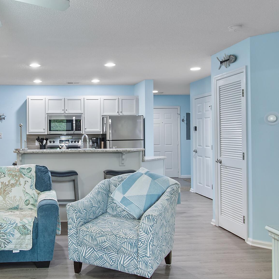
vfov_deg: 49.7
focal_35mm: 33
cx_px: 69
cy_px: 133
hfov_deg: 47.8
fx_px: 301
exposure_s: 1/2
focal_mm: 10
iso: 100
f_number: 4.5
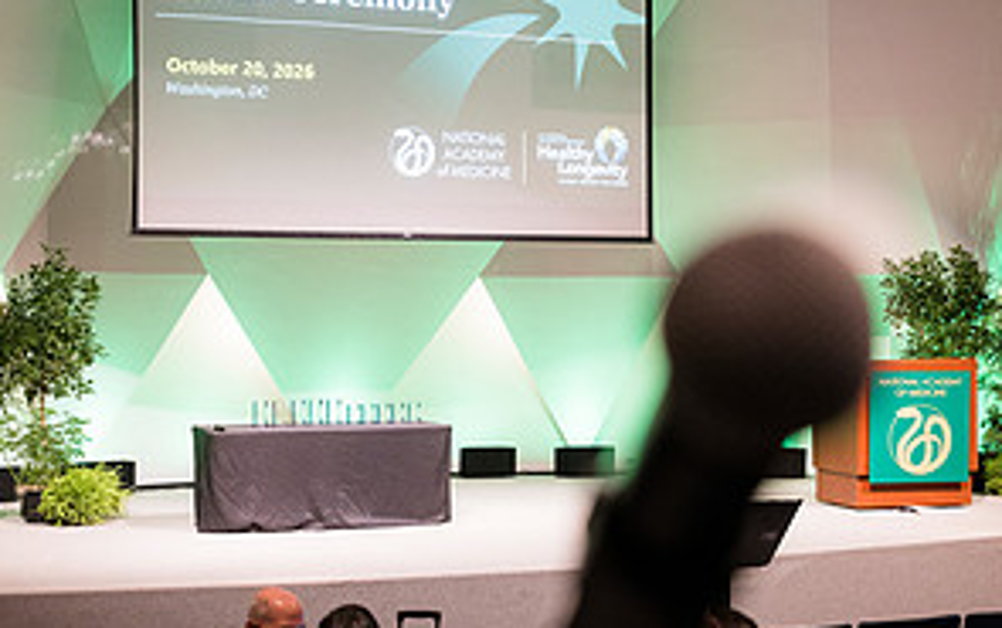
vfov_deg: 22.0
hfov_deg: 34.5
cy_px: 346
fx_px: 1613
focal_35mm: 59
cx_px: 506
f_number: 3.5
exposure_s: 1/160
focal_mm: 38
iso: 2200
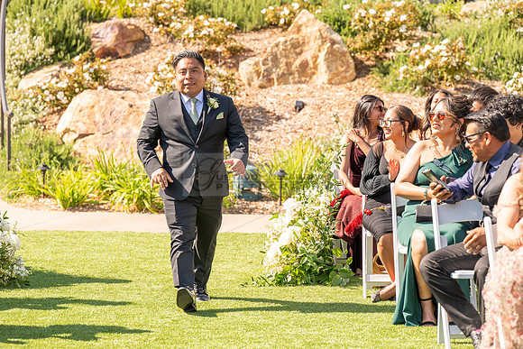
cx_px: 262
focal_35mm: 125
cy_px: 174
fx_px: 1816
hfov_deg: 16.4
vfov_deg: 11.0
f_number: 4.5
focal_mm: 125
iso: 200
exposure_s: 1/800
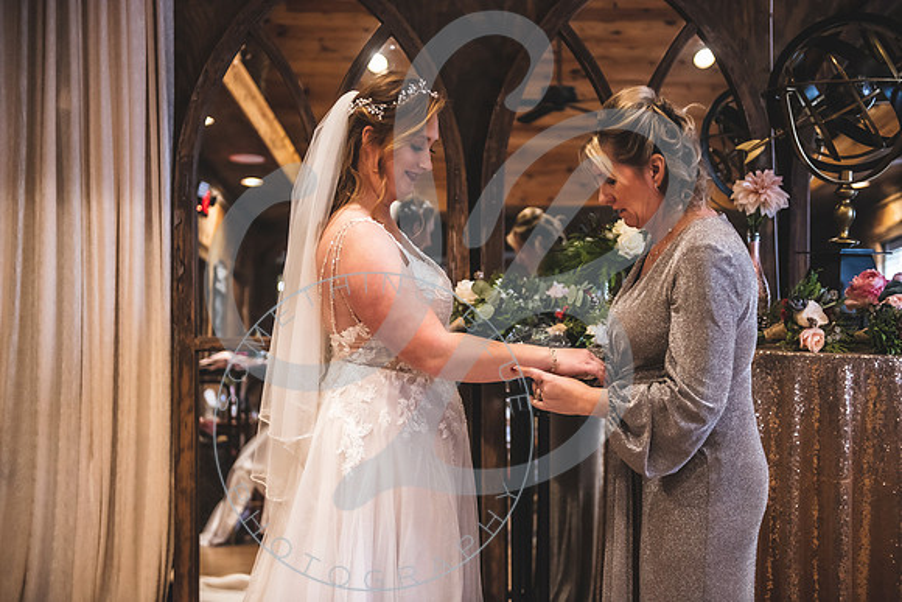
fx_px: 1259
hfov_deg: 39.4
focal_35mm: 50
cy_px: 301
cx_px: 450
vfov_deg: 26.9
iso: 2500
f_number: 2.8
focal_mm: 50
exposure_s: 1/125
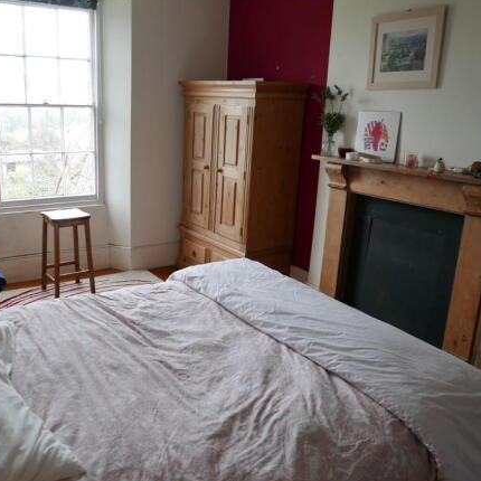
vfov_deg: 52.5
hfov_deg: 51.9
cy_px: 241
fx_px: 487
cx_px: 175
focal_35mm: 31
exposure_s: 1/60
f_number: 1.7
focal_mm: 10.9
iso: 200
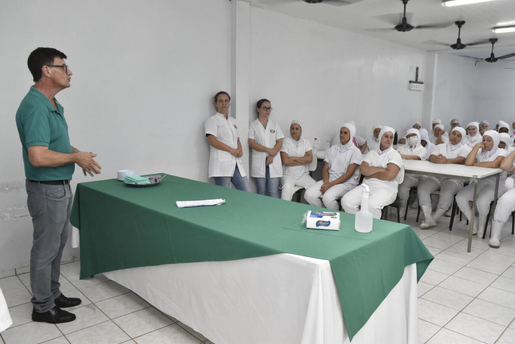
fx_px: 386
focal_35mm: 27
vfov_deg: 48.0
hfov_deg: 67.4
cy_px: 172
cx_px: 258
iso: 2000
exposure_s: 1/60
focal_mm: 18
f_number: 5.6
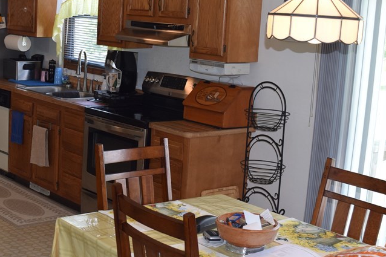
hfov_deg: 31.1
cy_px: 126
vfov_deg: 21.3
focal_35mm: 64
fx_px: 684
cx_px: 114
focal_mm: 25
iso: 800
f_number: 5.6
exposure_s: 1/125
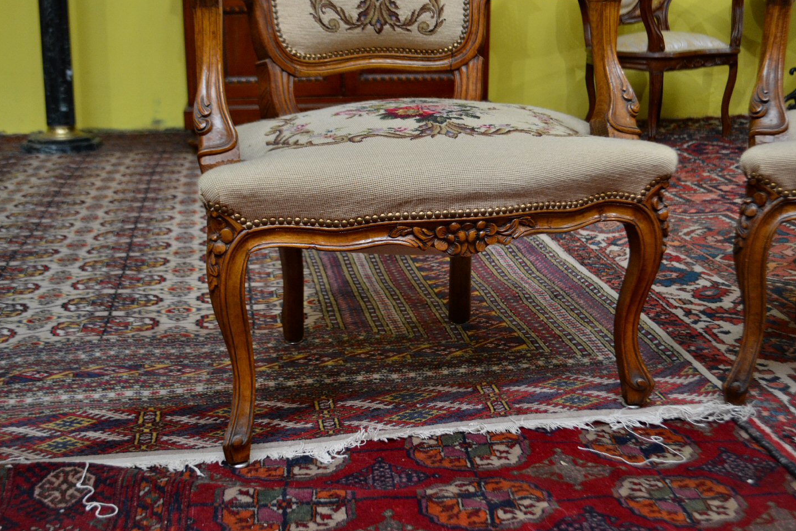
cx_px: 407
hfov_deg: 47.4
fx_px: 906
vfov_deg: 32.6
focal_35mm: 41
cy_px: 259
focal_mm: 26
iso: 1250
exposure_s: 1/60
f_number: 4.2
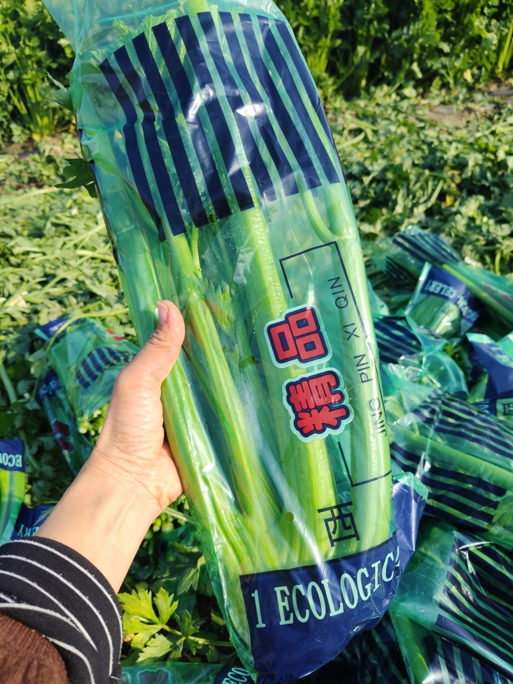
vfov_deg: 67.3
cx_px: 256
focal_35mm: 26
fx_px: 514
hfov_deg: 53.1
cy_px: 342
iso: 100
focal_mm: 4.84
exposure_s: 1/1282
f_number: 1.88
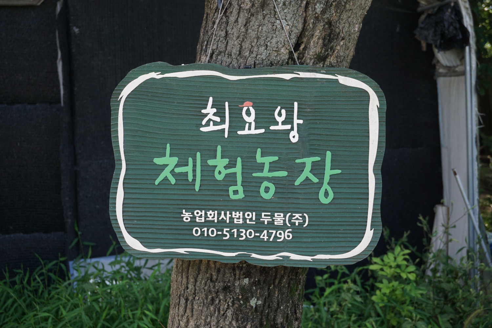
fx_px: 779
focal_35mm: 57
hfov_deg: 35.1
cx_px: 246
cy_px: 164
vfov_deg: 23.8
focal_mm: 38
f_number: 5.6
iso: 200
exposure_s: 1/160
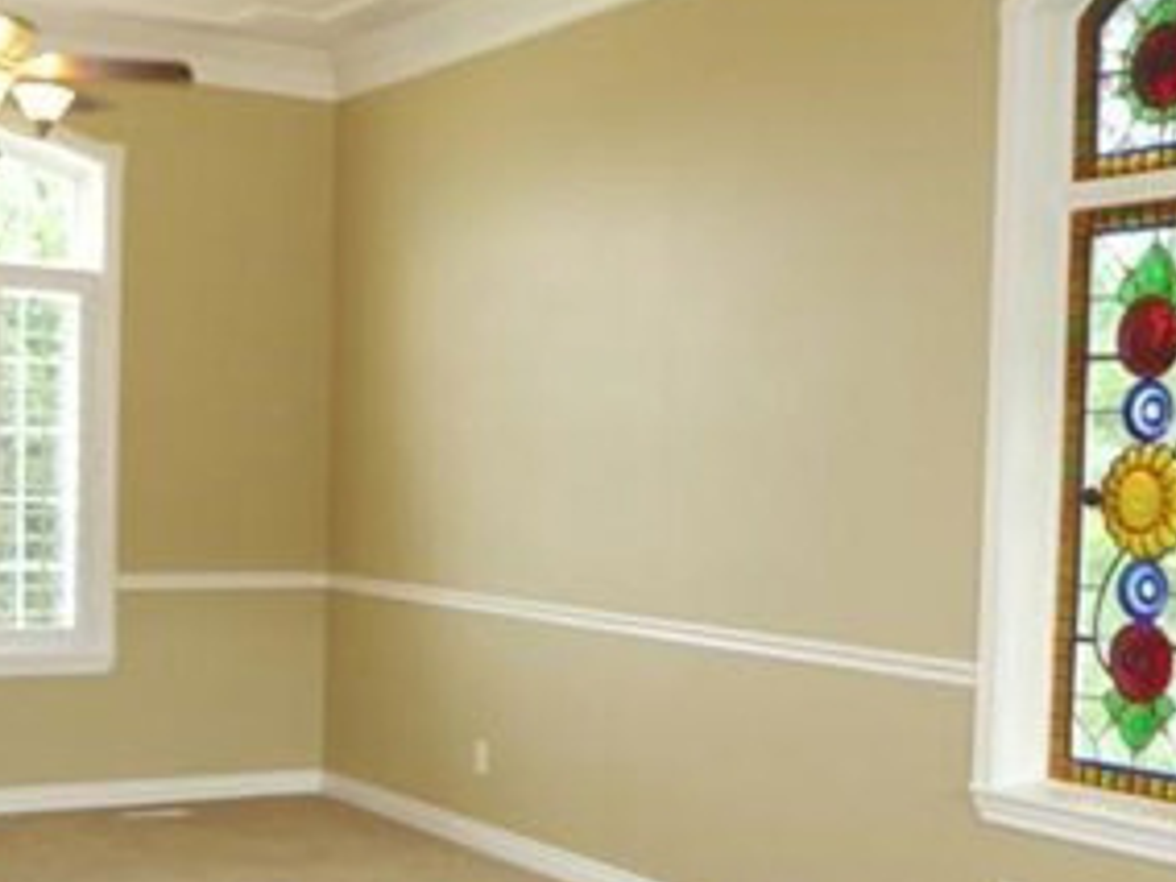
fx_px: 1835
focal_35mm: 54
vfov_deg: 26.8
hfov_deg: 35.5
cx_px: 505
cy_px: 613
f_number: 3.3
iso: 250
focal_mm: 4.3
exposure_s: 1/60
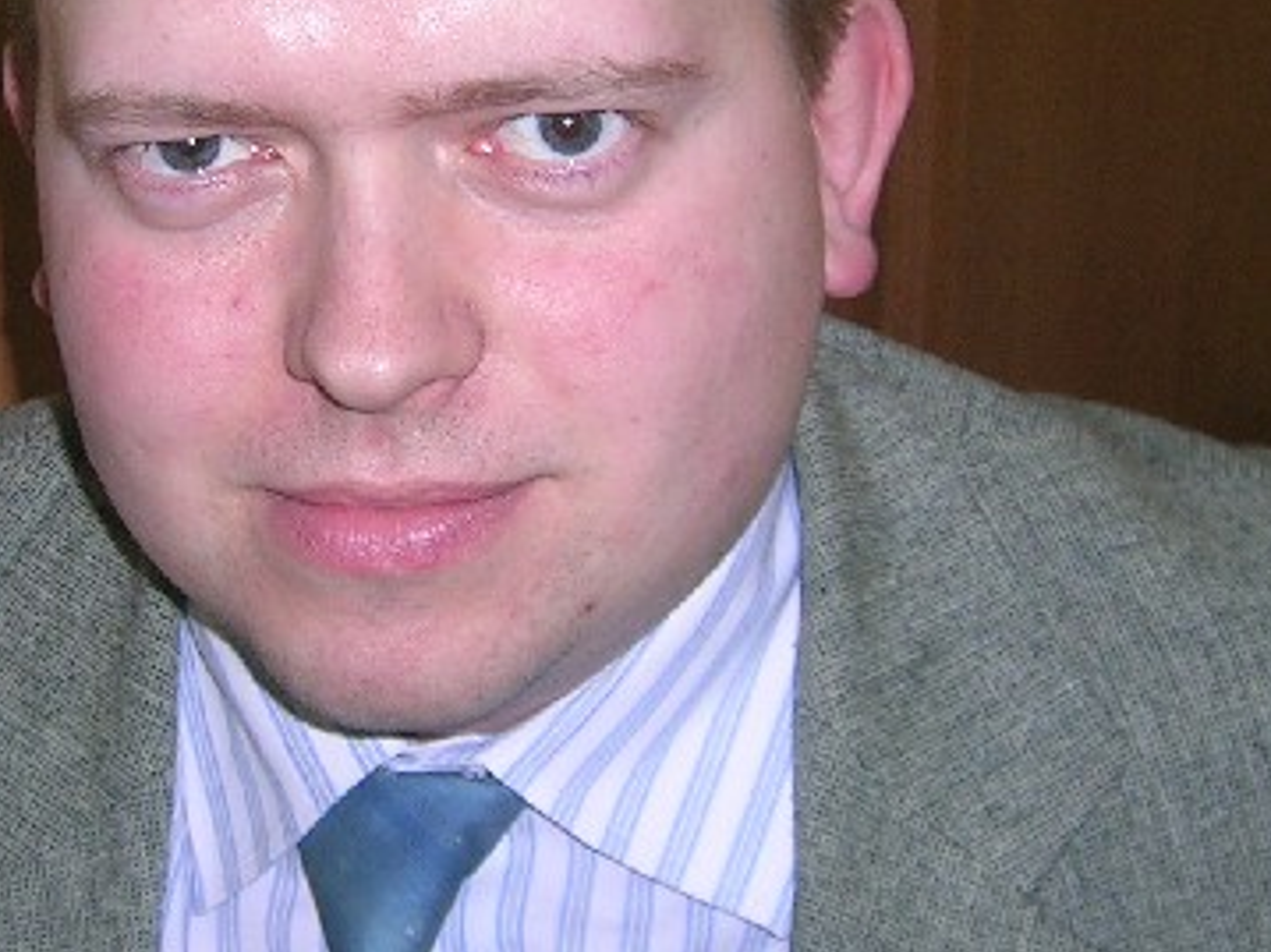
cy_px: 379
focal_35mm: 78
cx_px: 404
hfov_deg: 24.9
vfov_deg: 18.9
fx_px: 2863
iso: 50
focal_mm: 5.4
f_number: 2.8
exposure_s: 1/60.1
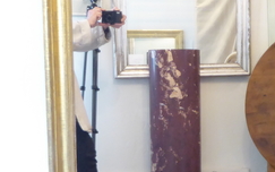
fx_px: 765
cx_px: 244
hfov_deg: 20.0
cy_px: 145
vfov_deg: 12.8
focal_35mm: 102
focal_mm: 6.7
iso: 400
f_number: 3.7
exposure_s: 1/6
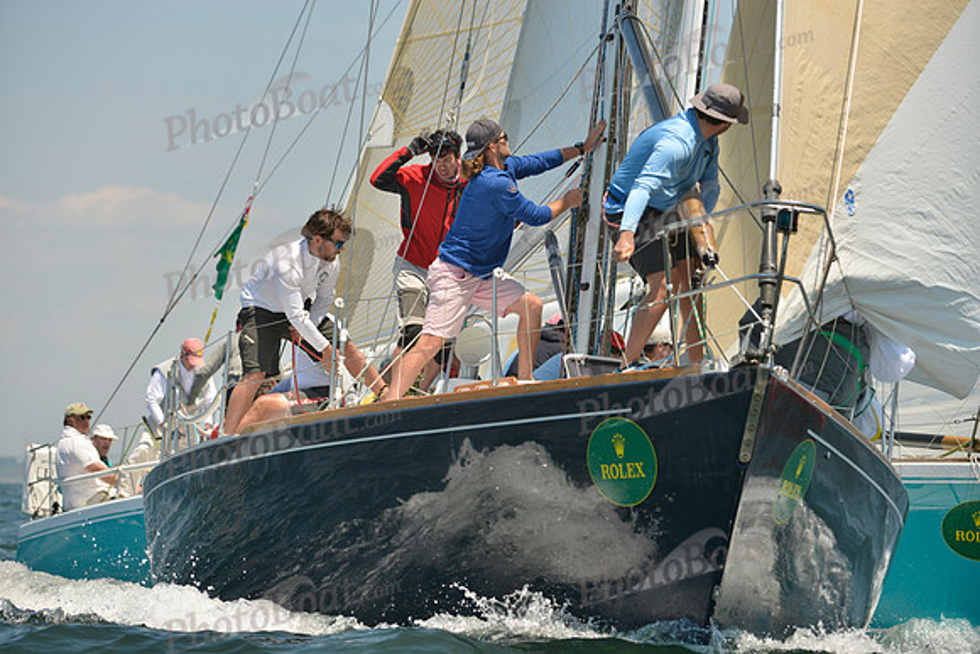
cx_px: 490
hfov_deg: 10.3
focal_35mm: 200
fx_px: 5445
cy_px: 327
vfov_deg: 6.9
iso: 280
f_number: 5.6
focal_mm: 200
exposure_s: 1/1250
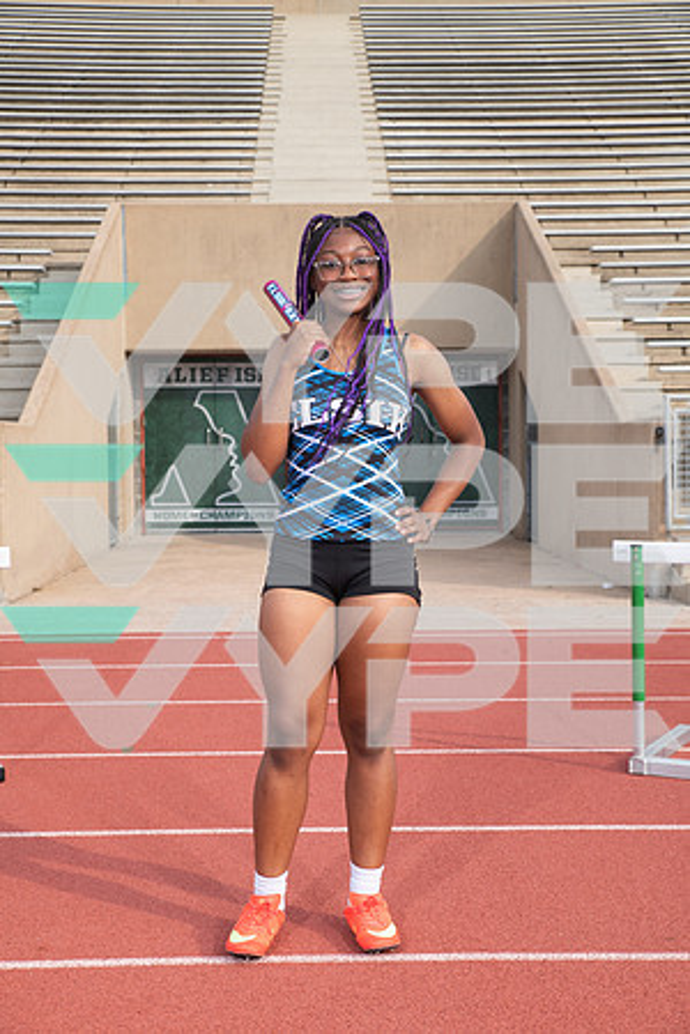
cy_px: 517
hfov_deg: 24.6
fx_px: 1581
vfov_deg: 36.2
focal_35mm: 55
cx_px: 345
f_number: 8
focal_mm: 55
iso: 160
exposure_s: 1/320
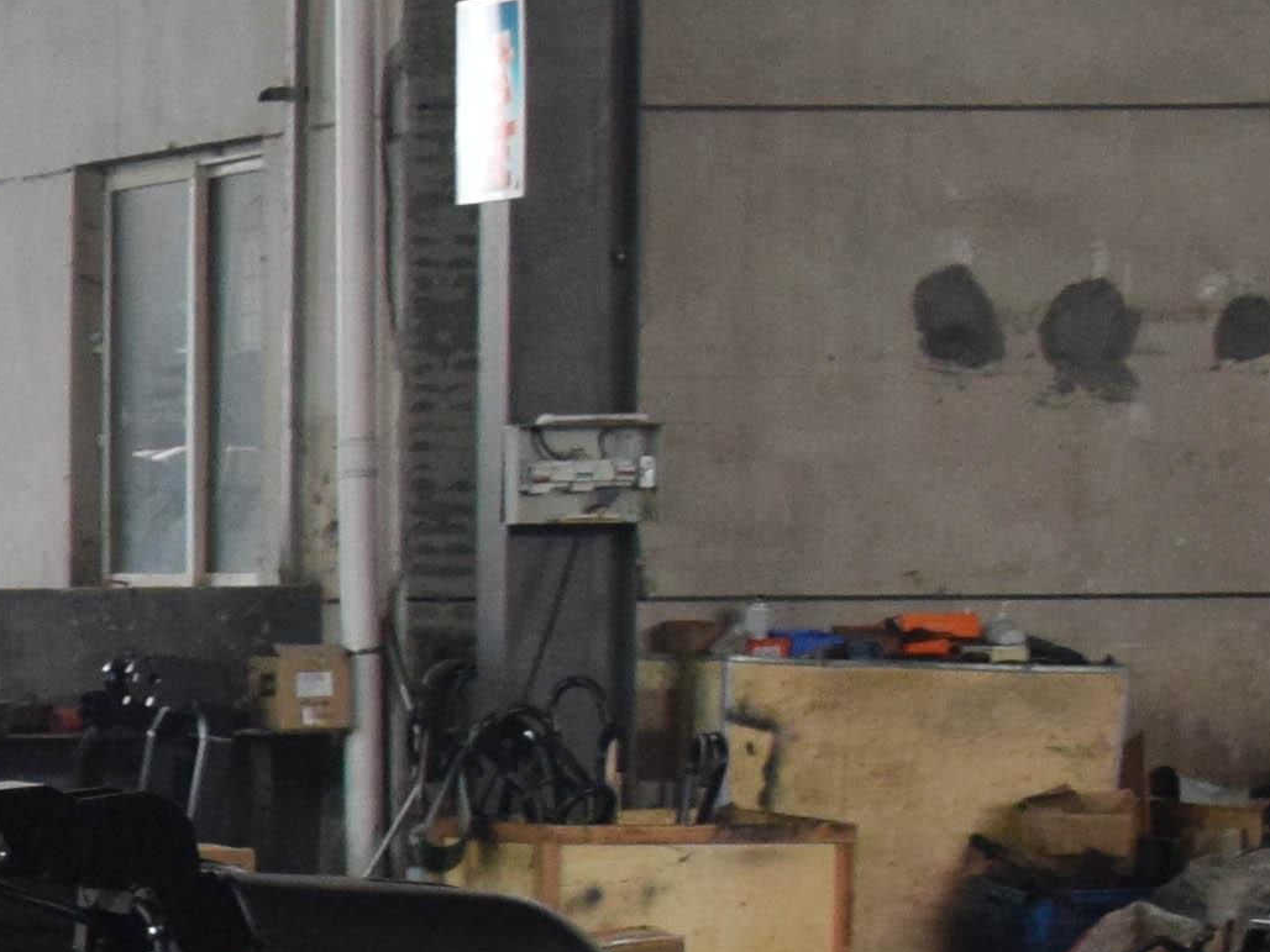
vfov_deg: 7.3
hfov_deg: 8.6
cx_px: -2161
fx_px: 7411
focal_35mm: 202
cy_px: 847
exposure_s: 1/45
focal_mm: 24
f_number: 5.6
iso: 1000
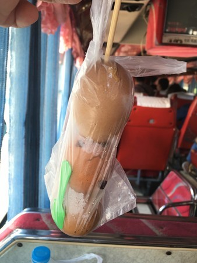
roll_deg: -5.2
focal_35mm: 29
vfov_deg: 61.6
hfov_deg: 48.3
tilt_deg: -10.8
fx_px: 220
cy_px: 132
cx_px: 98
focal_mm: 4.15
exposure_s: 1/50
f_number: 2.2
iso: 32
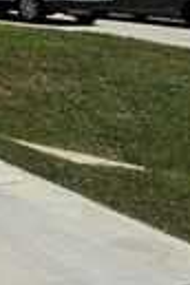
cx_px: -250
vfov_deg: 20.1
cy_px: -23
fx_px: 768
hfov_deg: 11.8
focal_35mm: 97
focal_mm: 6.76
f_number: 1.78
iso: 80
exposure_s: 1/12346
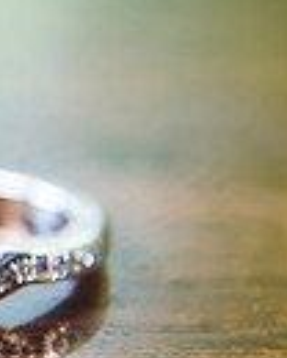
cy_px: 167
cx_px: -488
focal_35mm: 252
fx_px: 2676
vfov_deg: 7.7
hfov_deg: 5.8
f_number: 5.6
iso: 1000
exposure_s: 1/125
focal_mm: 60
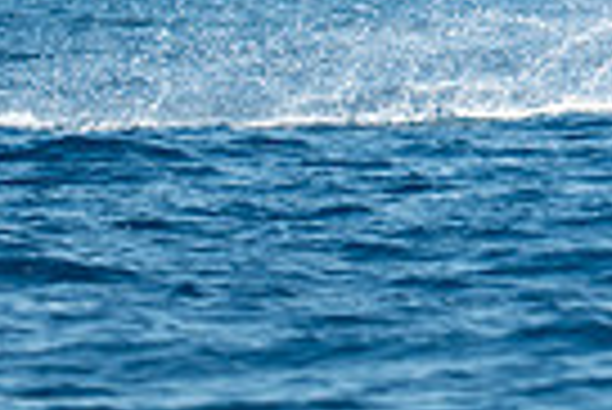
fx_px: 14499
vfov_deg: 1.6
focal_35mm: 852
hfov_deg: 2.4
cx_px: 1030
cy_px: -444
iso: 100
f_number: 2.8
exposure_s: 1/1250
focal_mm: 200
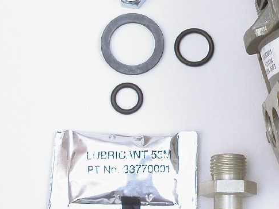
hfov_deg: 19.9
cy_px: 38
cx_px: 307
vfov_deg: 15.6
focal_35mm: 94
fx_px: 758
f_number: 6.7
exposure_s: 1.5
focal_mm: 7.8
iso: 100
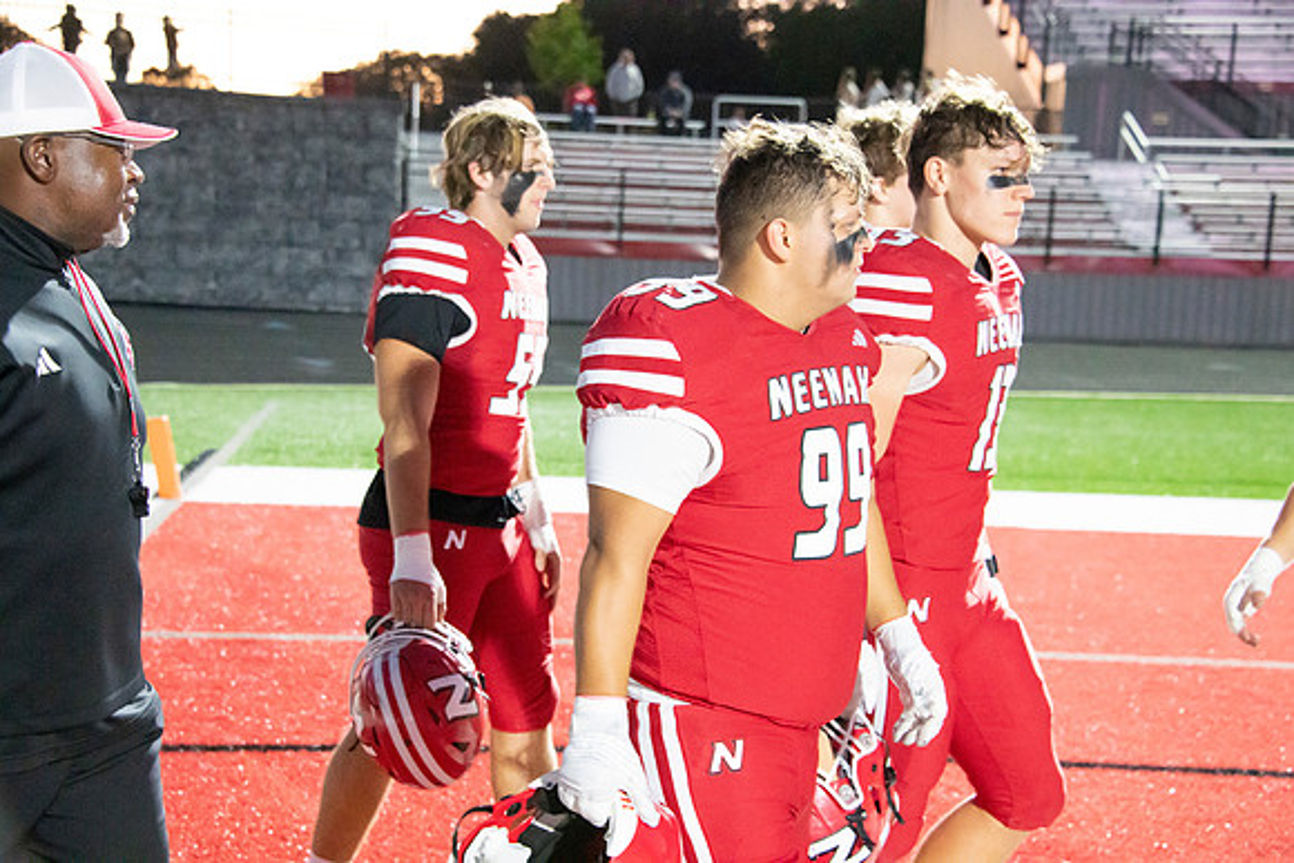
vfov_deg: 20.9
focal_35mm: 65
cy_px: 432
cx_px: 647
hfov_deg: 31.0
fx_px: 2337
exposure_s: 1/320
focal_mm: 65
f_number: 5.6
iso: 25600
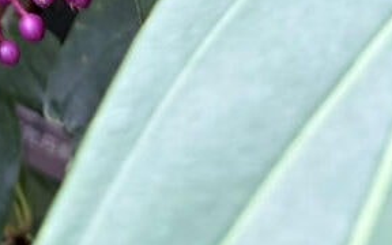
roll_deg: -3.1
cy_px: -504
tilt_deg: -17.1
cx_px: -118
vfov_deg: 9.5
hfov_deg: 18.3
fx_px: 1132
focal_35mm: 106
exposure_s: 1/62
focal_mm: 6.76
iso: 200
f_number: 1.78
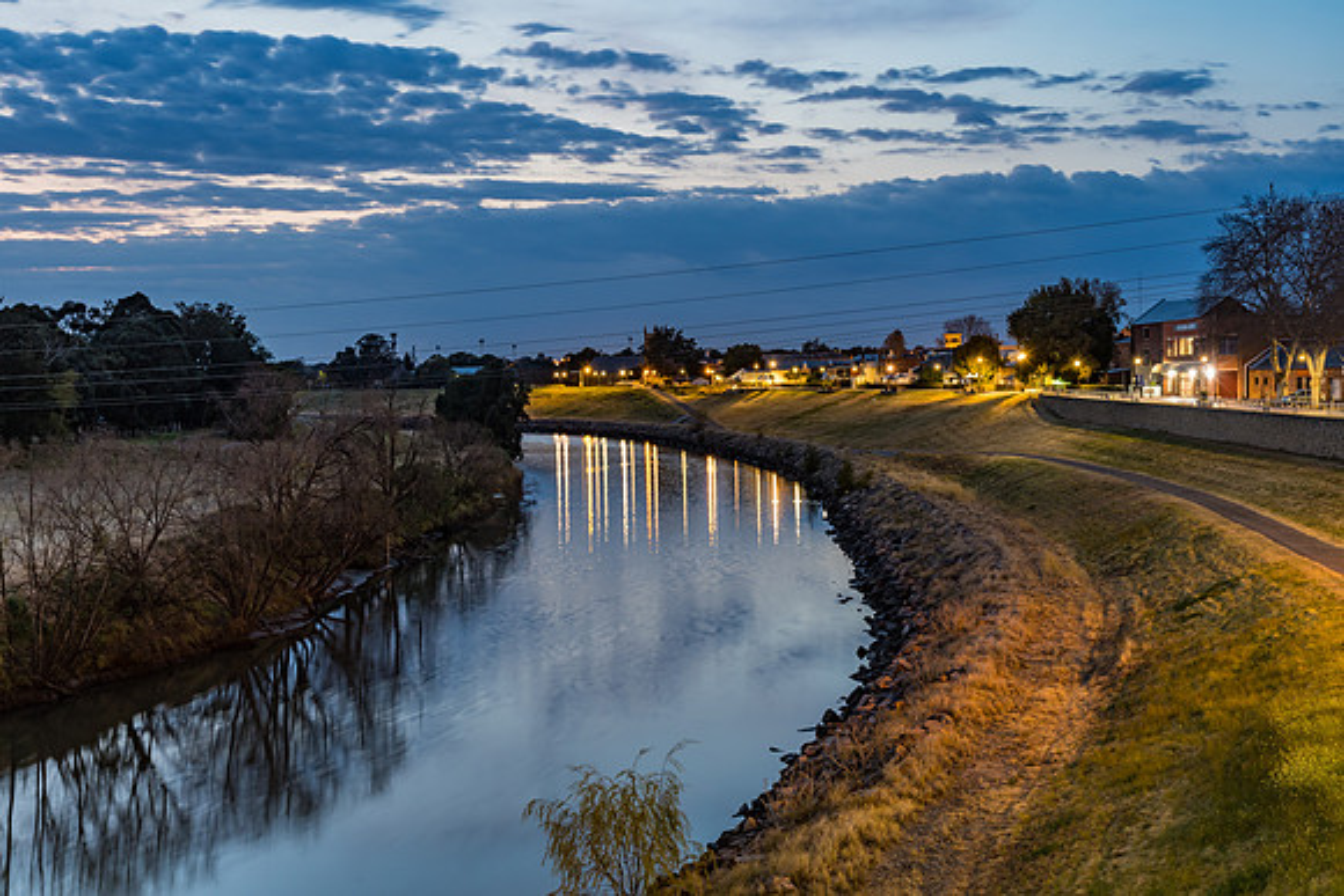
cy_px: 448
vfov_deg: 28.1
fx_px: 1792
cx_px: 672
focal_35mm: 48
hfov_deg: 41.1
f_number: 7.1
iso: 200
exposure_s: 8
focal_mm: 32
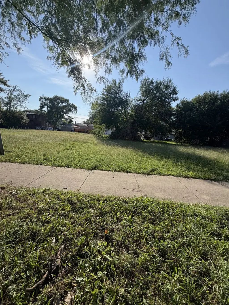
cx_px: 114
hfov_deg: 85.7
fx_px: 123
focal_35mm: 14
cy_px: 152
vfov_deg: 102.1
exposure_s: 1/770
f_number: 2.2
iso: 25
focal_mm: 2.22
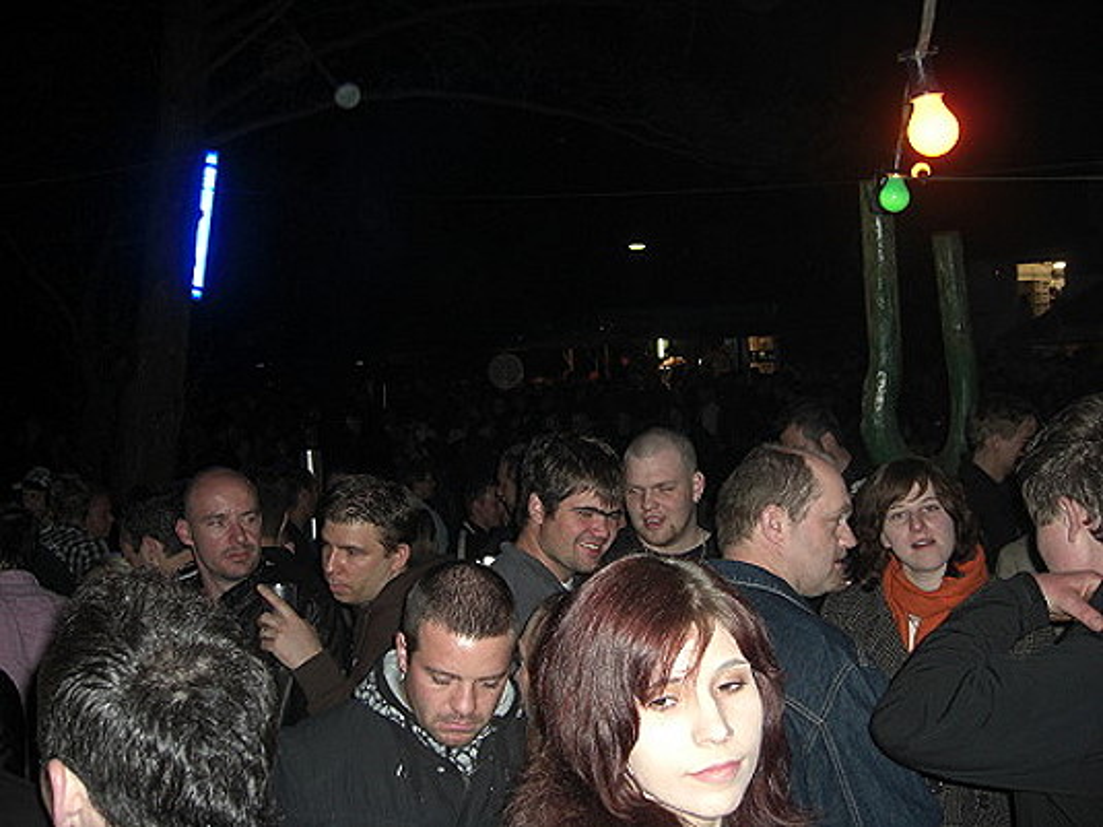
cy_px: 414
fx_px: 1211
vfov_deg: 37.7
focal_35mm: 38
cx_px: 552
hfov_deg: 49.0
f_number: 2.8
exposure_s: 1/60
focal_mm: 7.9
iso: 200
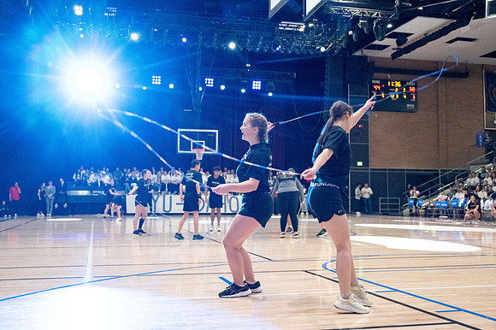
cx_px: 259
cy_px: 157
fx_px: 590
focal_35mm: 43
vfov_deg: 31.3
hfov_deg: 45.6
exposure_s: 1/500
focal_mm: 41
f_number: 4
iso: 10000
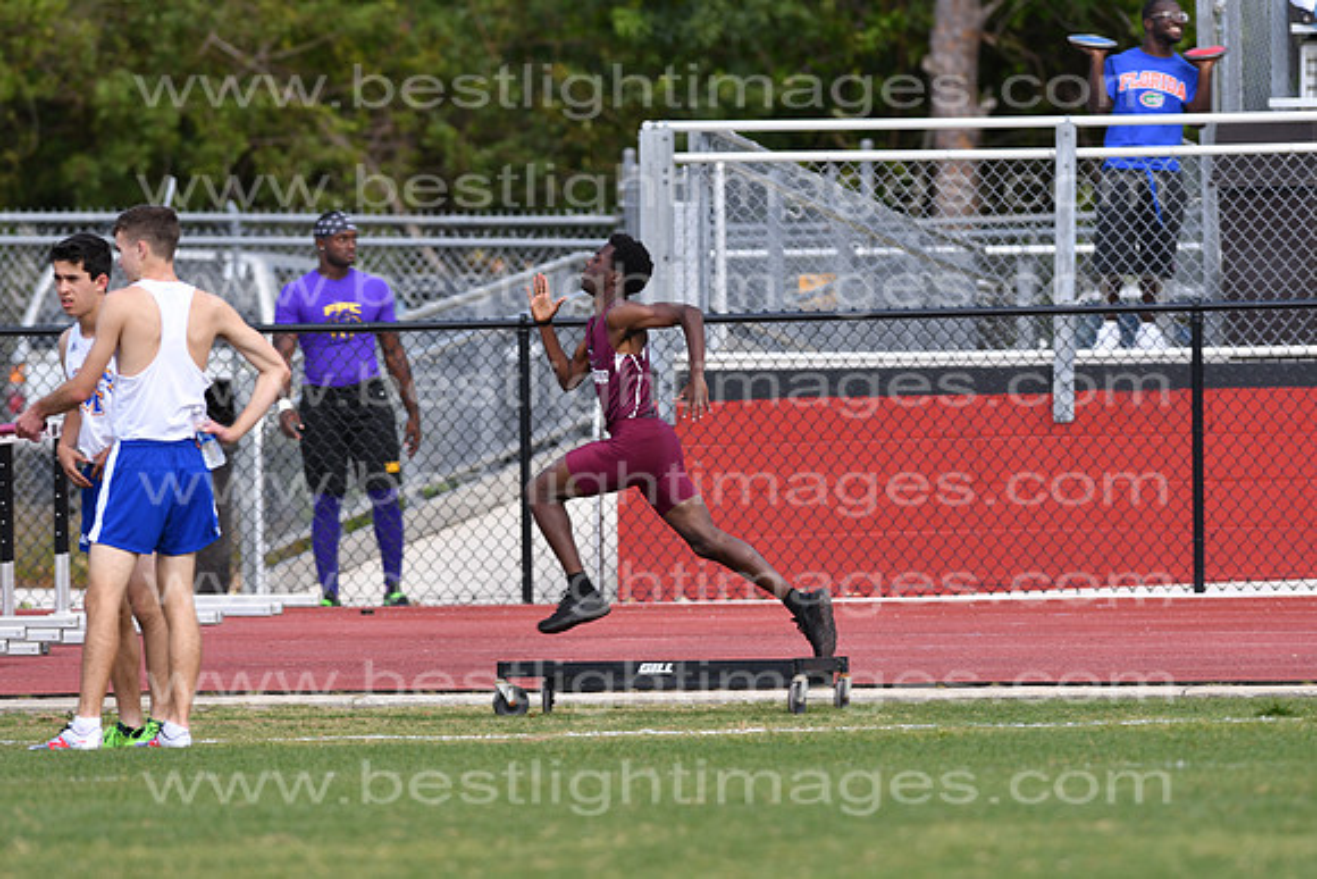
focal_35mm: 450
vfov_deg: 3.1
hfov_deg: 4.6
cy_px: 440
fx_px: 16466
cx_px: 658
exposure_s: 1/640
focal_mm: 300
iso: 100
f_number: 4
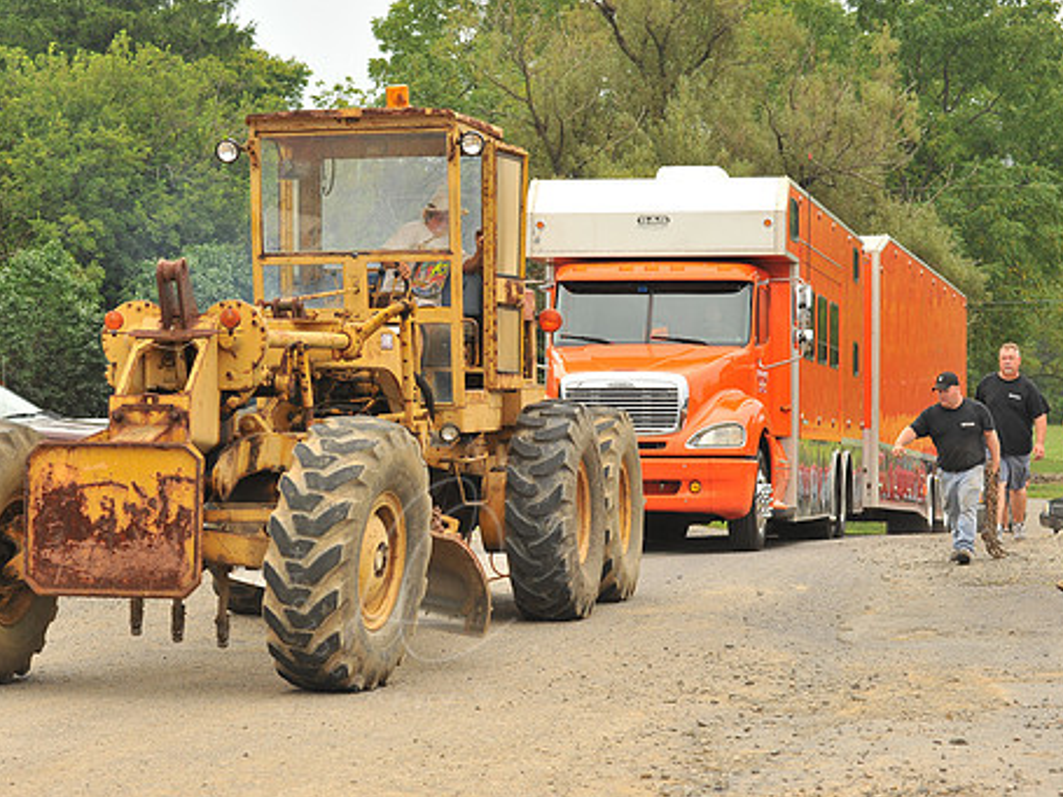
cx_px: 428
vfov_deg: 15.1
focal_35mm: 98
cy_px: 355
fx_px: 3009
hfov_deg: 20.0
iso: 400
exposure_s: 1/200
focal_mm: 80
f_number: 7.1
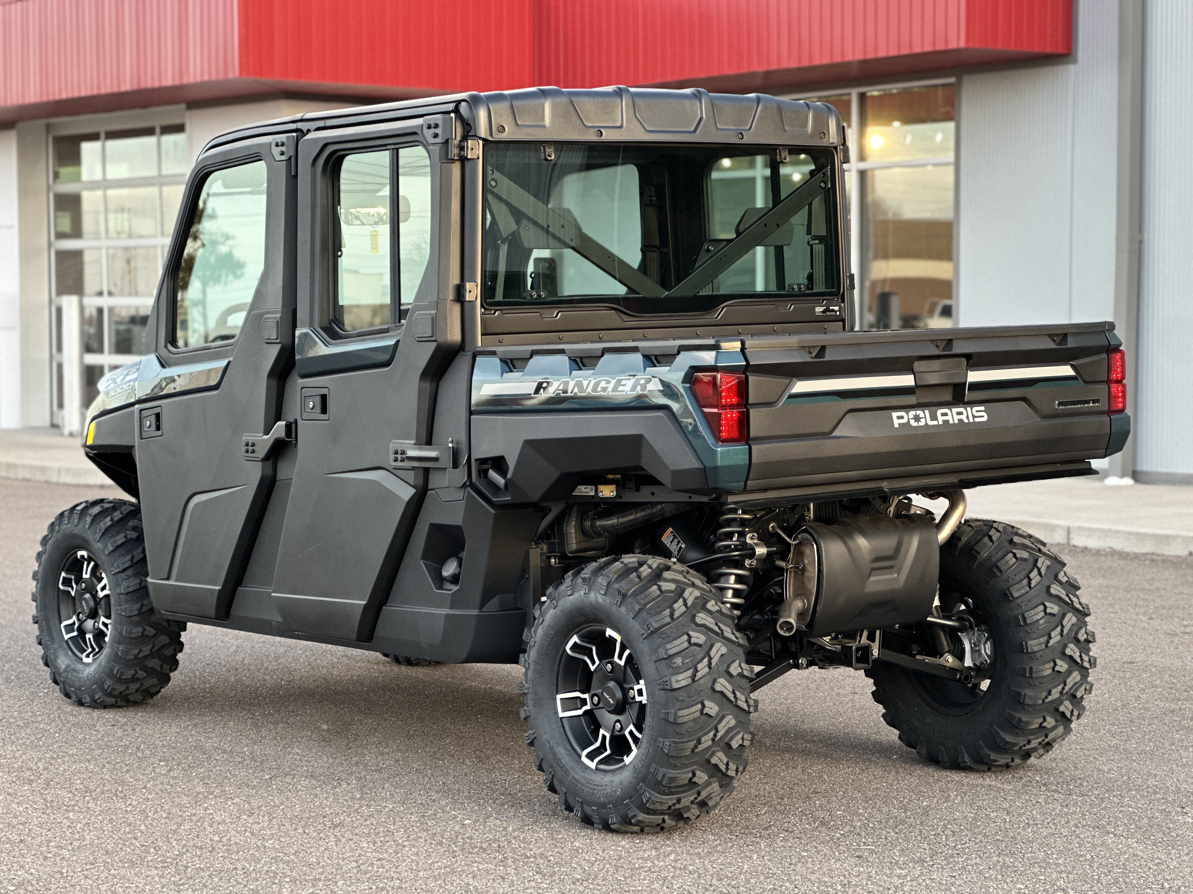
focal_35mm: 77
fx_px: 2654
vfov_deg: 19.1
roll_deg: -1.3
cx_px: 596
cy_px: 447
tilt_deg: -2.0
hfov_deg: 25.3
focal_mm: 9
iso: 250
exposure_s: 1/108
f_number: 2.8
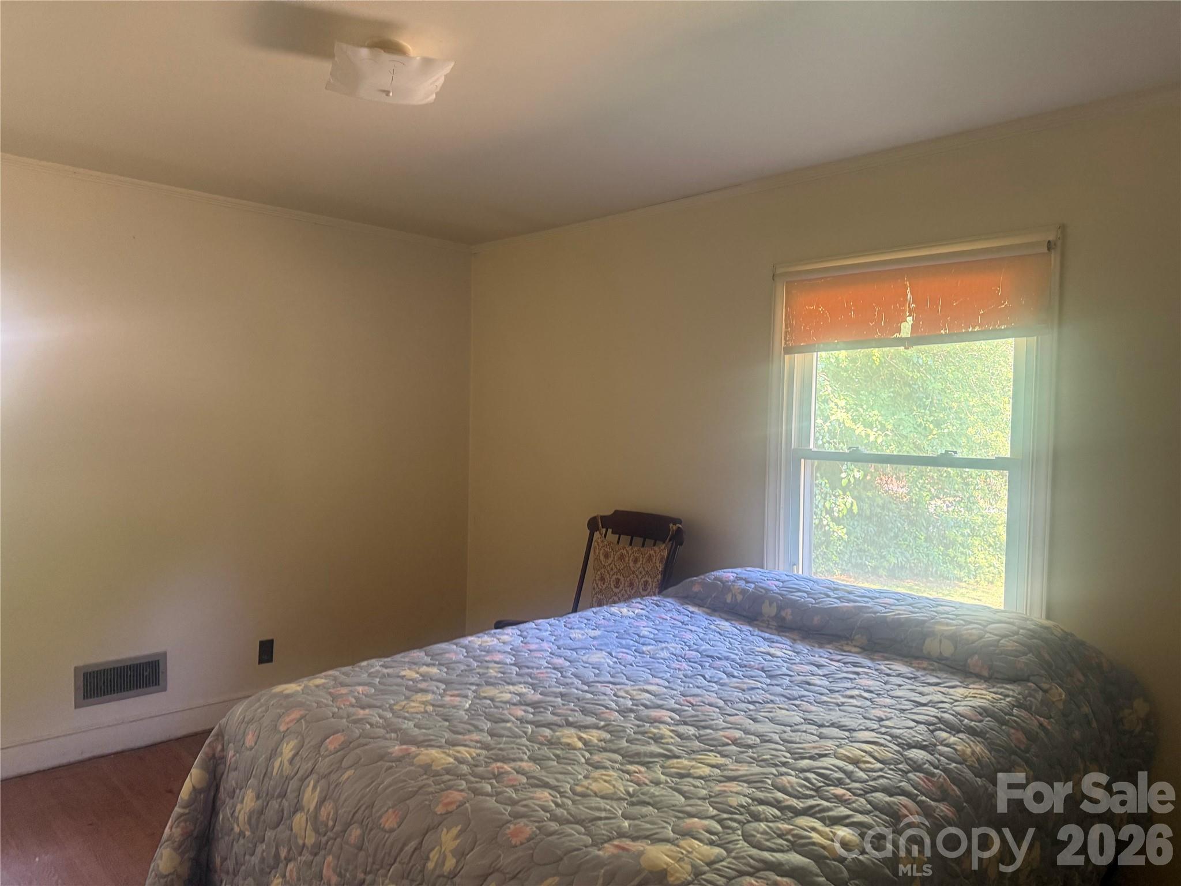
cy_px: 443
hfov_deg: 71.6
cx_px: 590
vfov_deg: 56.8
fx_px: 819
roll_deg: -2.4
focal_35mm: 24
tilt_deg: -1.1
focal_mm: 6.76
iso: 320
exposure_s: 1/60
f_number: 1.78
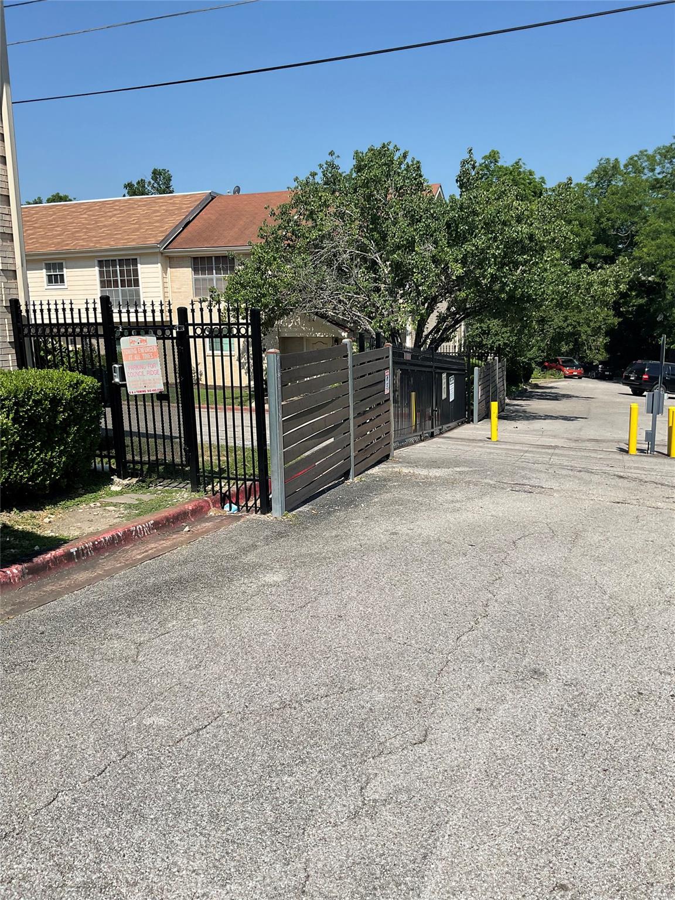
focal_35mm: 29
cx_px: 338
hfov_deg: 48.2
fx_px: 754
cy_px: 450
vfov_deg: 61.7
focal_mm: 3
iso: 16
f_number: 1.8
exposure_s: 1/2427
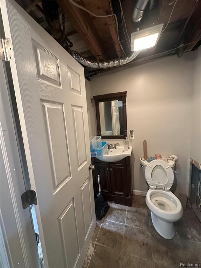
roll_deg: +3.8
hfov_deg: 85.7
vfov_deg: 102.1
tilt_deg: -7.6
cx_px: 100
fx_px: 108
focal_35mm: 14
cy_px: 134
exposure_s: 1/60
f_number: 2.2
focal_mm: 2.22
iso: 800
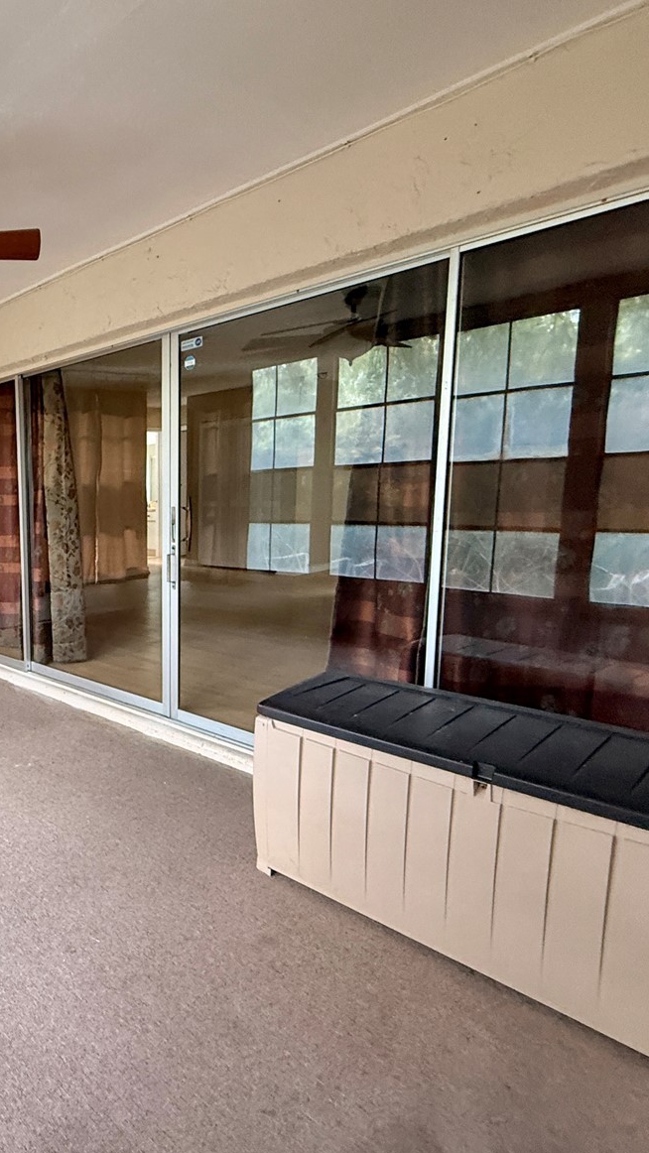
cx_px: -42
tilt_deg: -6.3
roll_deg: +1.0
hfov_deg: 43.4
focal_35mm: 21
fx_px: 642
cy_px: 579
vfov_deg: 83.8
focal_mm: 2.22
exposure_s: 1/61
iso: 400
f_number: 2.2
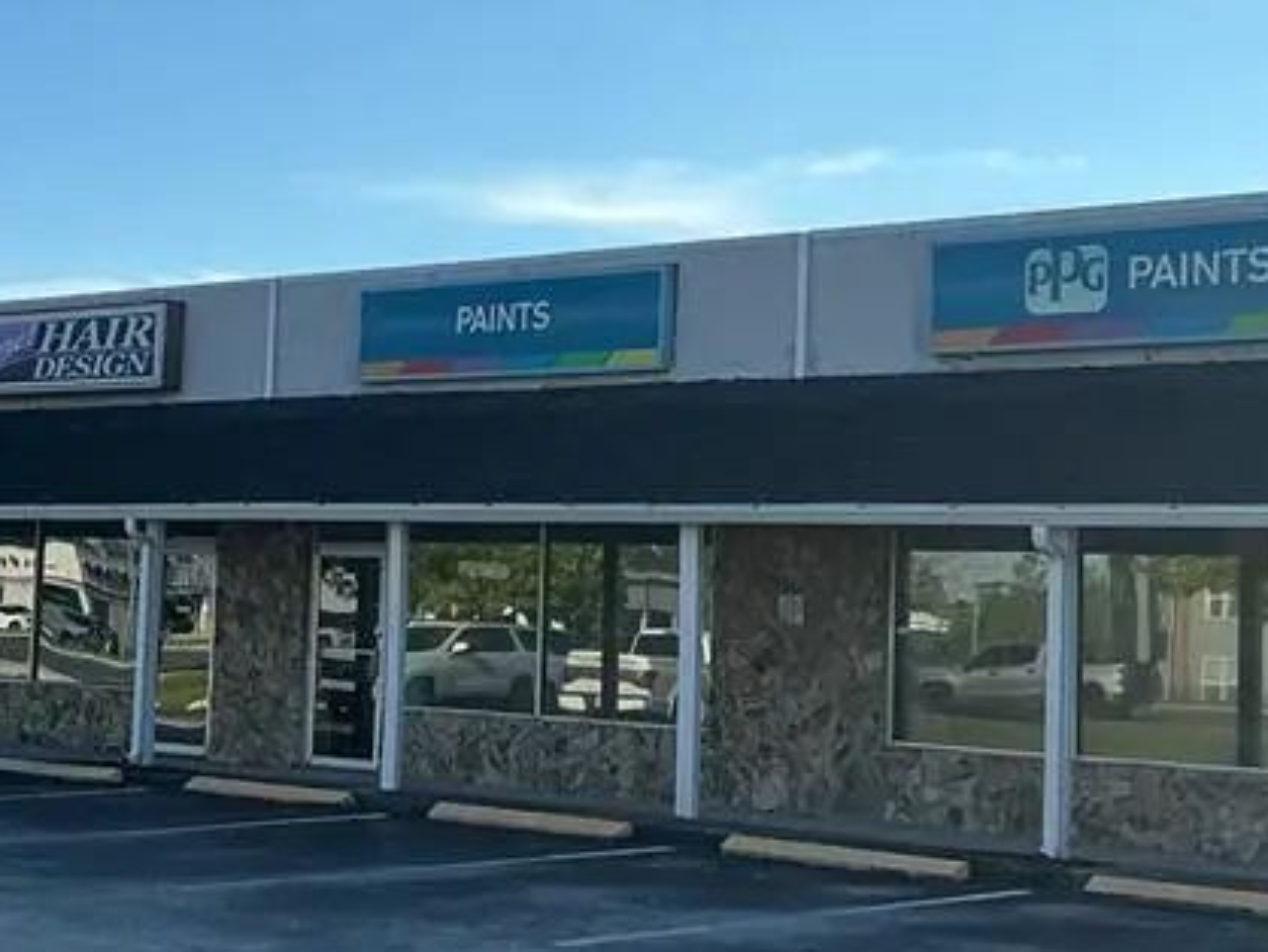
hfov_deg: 26.9
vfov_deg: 20.7
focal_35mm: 71
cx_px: 264
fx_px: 2602
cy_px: 385
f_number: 1.8
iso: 25
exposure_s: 1/2141
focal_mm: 3
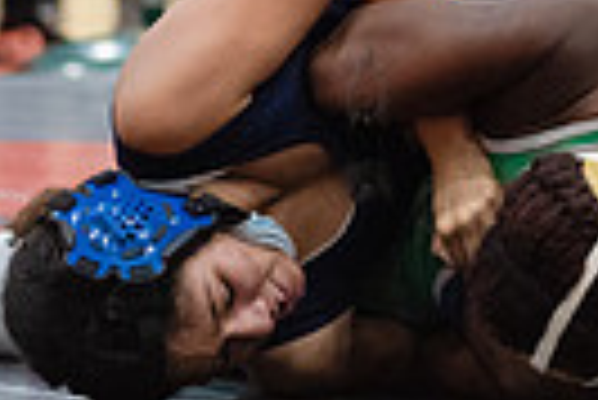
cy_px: 124
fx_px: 6236
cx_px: 364
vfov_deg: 3.7
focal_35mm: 375
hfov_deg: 5.5
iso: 4000
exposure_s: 1/400
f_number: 3.5
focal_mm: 86
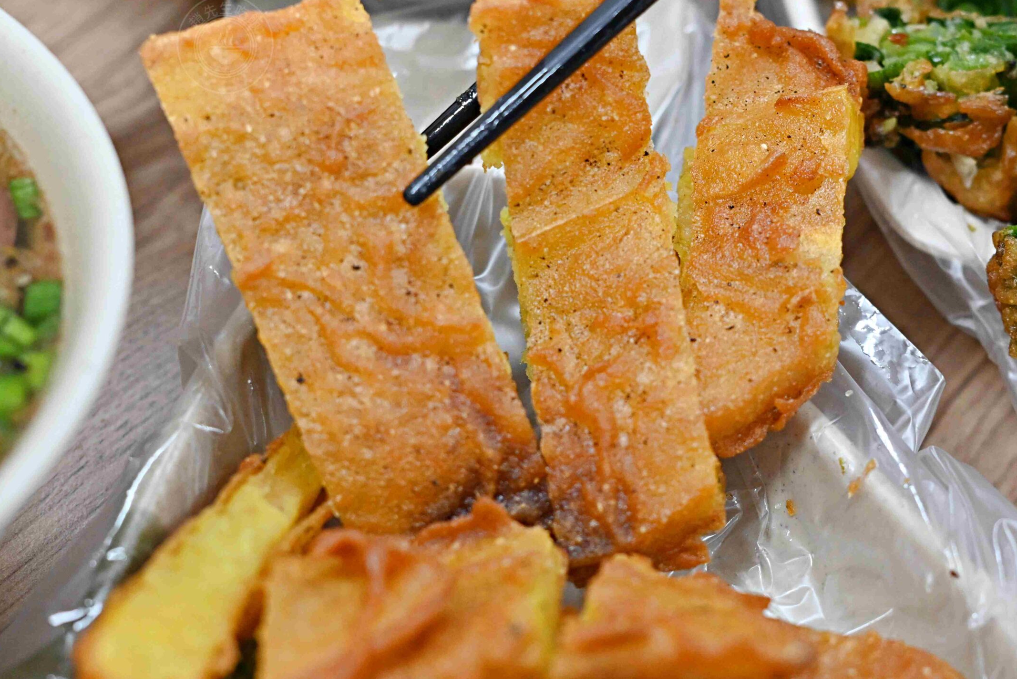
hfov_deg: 22.6
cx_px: 605
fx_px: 2543
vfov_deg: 15.2
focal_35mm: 90
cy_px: 317
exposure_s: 1/200
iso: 1800
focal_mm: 50
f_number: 3.2
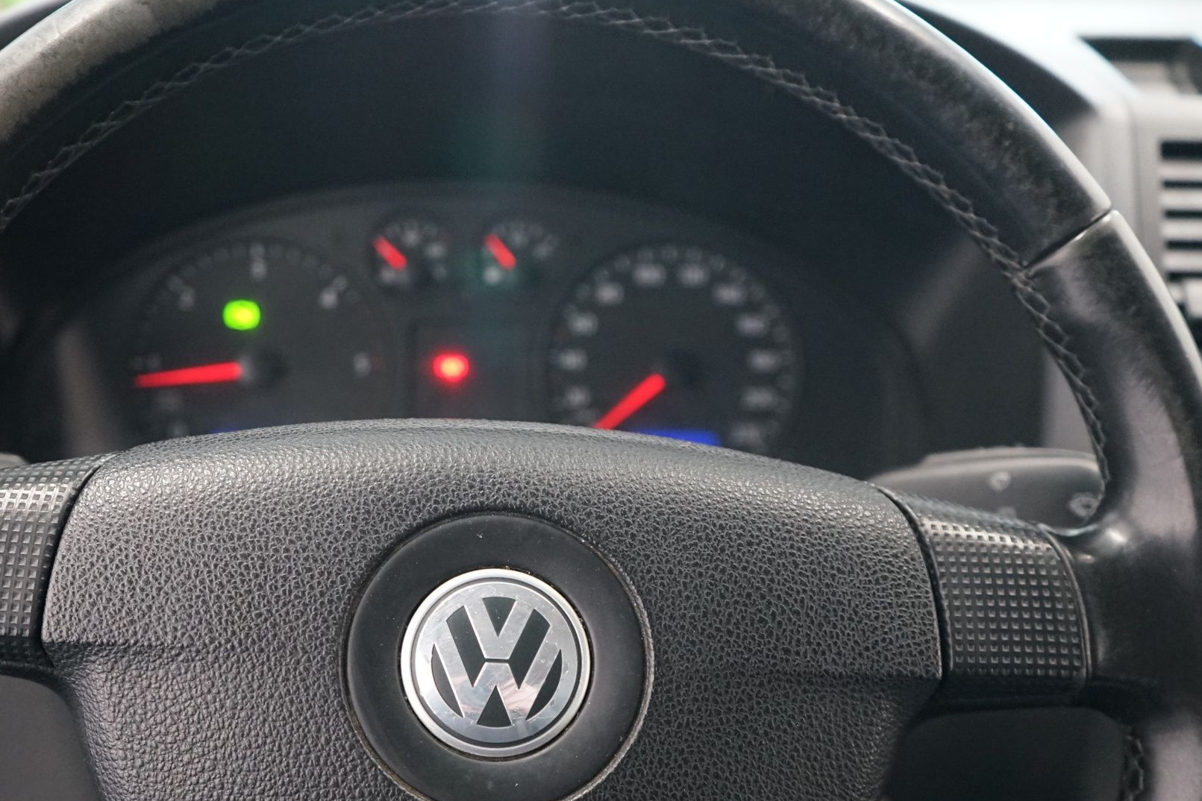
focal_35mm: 45
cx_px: 473
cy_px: 571
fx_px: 1502
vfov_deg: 29.5
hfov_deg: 43.4
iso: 2500
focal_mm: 29
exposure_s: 1/60
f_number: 3.5
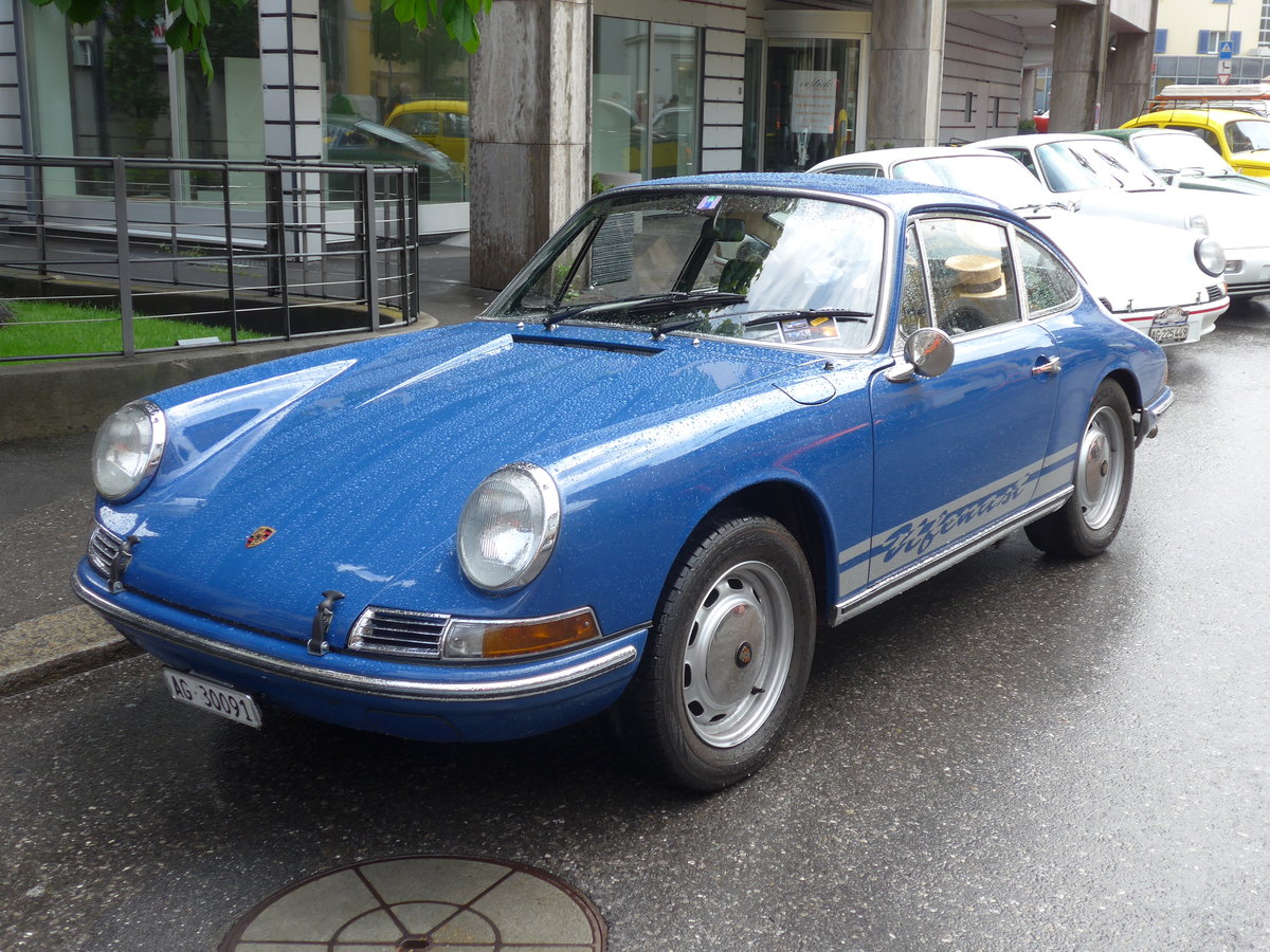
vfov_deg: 35.1
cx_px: 635
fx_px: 1504
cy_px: 476
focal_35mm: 41
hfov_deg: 45.8
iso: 80
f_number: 2.8
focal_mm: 8.4
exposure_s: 1/400
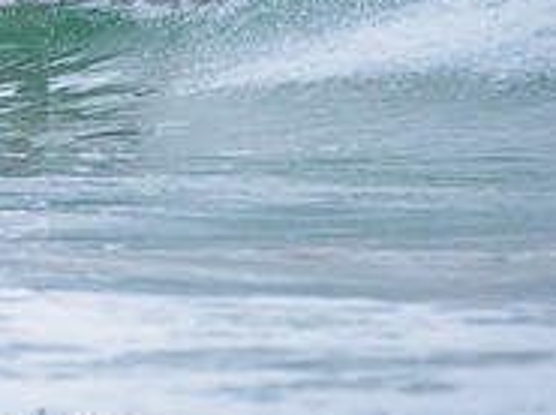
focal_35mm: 1852
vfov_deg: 0.8
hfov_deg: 1.1
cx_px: -88
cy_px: -82
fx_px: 29689
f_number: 6.3
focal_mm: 500
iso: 800
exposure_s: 1/2000
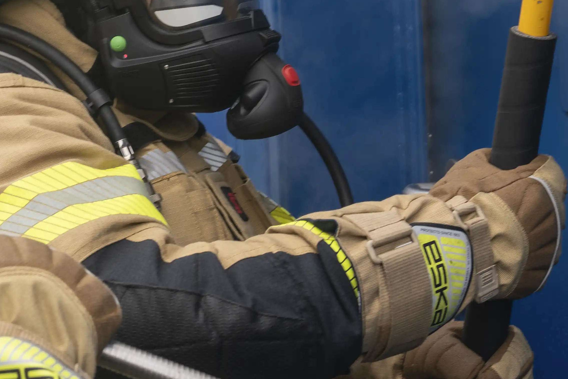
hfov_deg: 20.6
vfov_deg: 13.8
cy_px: 37
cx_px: 106
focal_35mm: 98
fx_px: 1546
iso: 100
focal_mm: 28
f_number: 5.6
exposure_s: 1/125
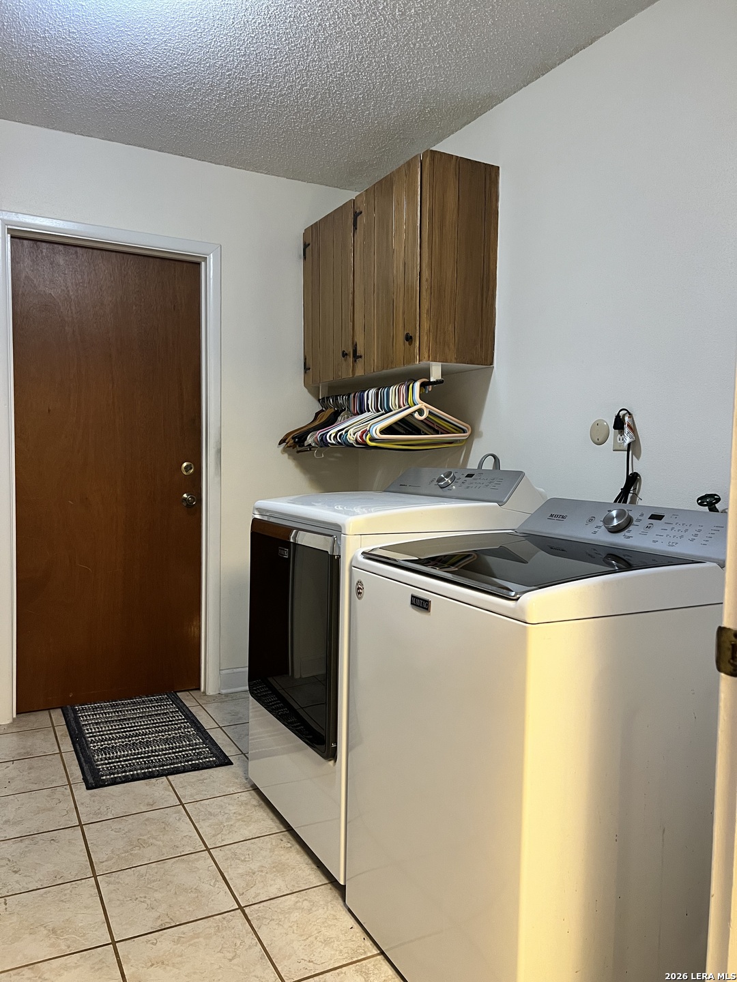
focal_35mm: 26
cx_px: 368
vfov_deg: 67.3
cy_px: 491
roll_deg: -1.2
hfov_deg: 53.1
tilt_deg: -3.2
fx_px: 738
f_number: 1.5
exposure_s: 1/60
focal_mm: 5.7
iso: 400
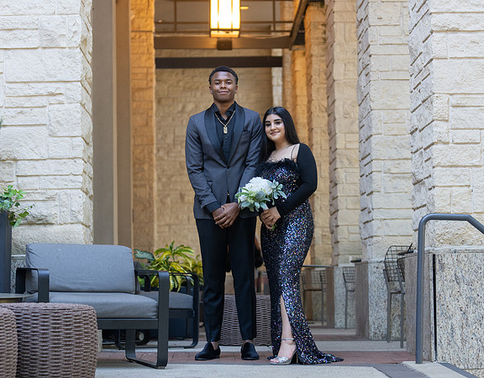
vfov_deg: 17.6
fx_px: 1219
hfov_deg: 22.5
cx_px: 243
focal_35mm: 86
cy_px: 206
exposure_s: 1/320
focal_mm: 70
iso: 1250
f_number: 2.8
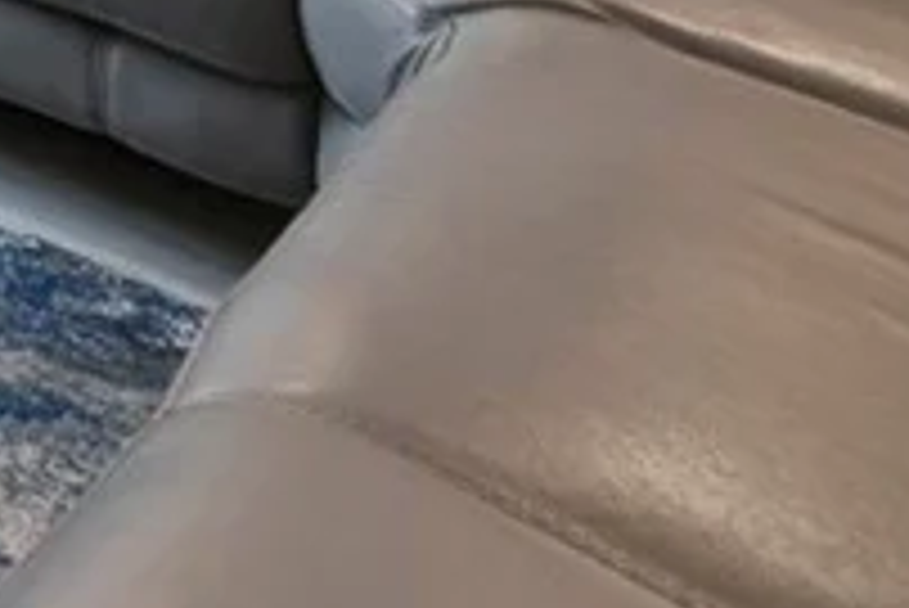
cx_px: -1152
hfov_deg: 16.2
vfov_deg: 13.2
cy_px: -903
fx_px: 1858
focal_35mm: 74
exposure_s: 1/100
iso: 500
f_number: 9
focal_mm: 14.5
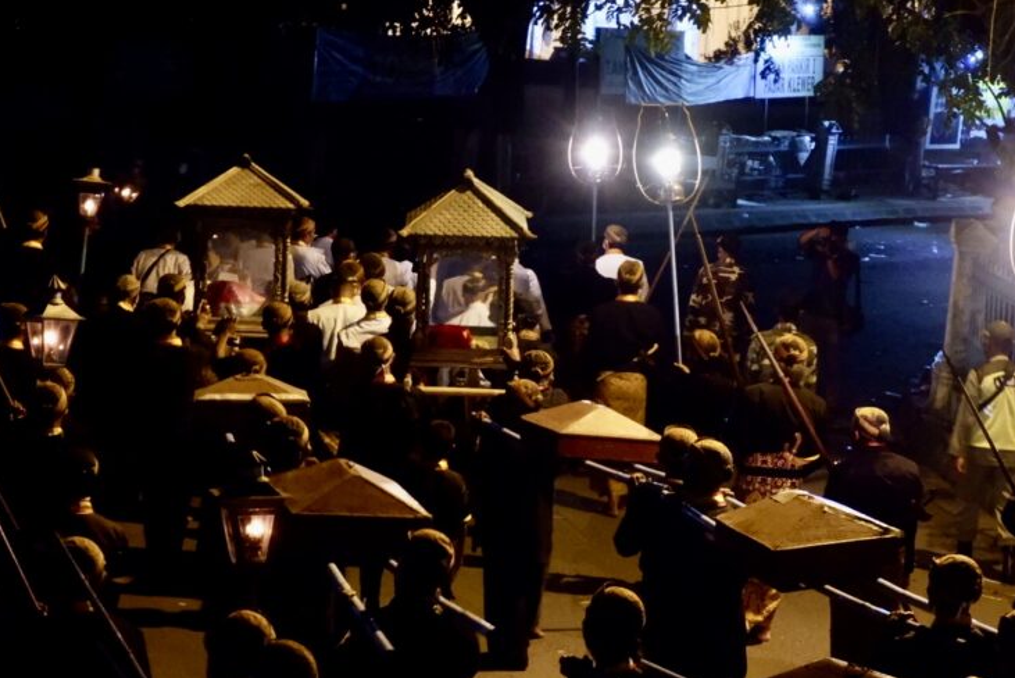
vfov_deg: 14.7
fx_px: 2623
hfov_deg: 21.9
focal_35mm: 93
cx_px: 465
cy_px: 437
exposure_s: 1/18
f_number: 5.6
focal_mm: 45
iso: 6400
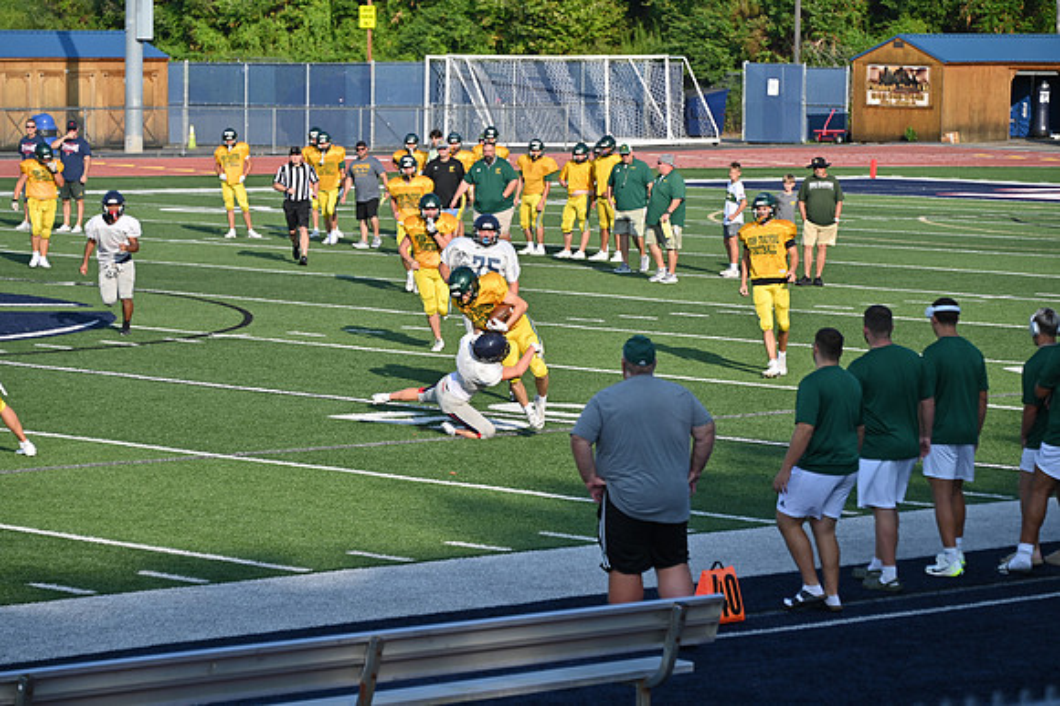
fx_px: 4414
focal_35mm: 150
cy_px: 353
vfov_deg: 9.1
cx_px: 530
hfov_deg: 13.7
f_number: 5.6
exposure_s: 1/640
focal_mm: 150
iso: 110
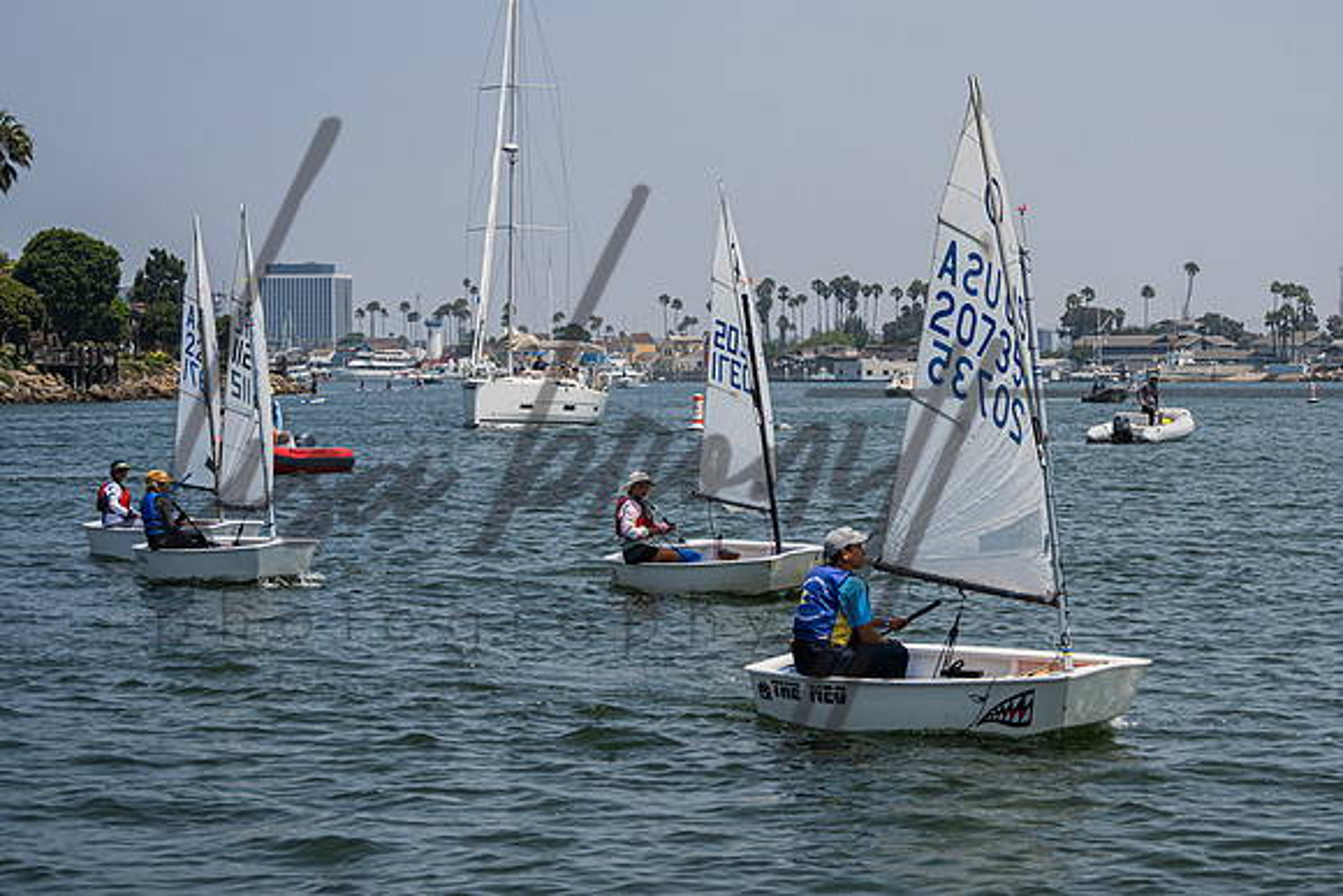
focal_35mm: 96
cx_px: 861
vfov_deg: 14.2
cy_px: 494
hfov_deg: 21.2
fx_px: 3586
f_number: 6
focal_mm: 70
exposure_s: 1/2500
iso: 320
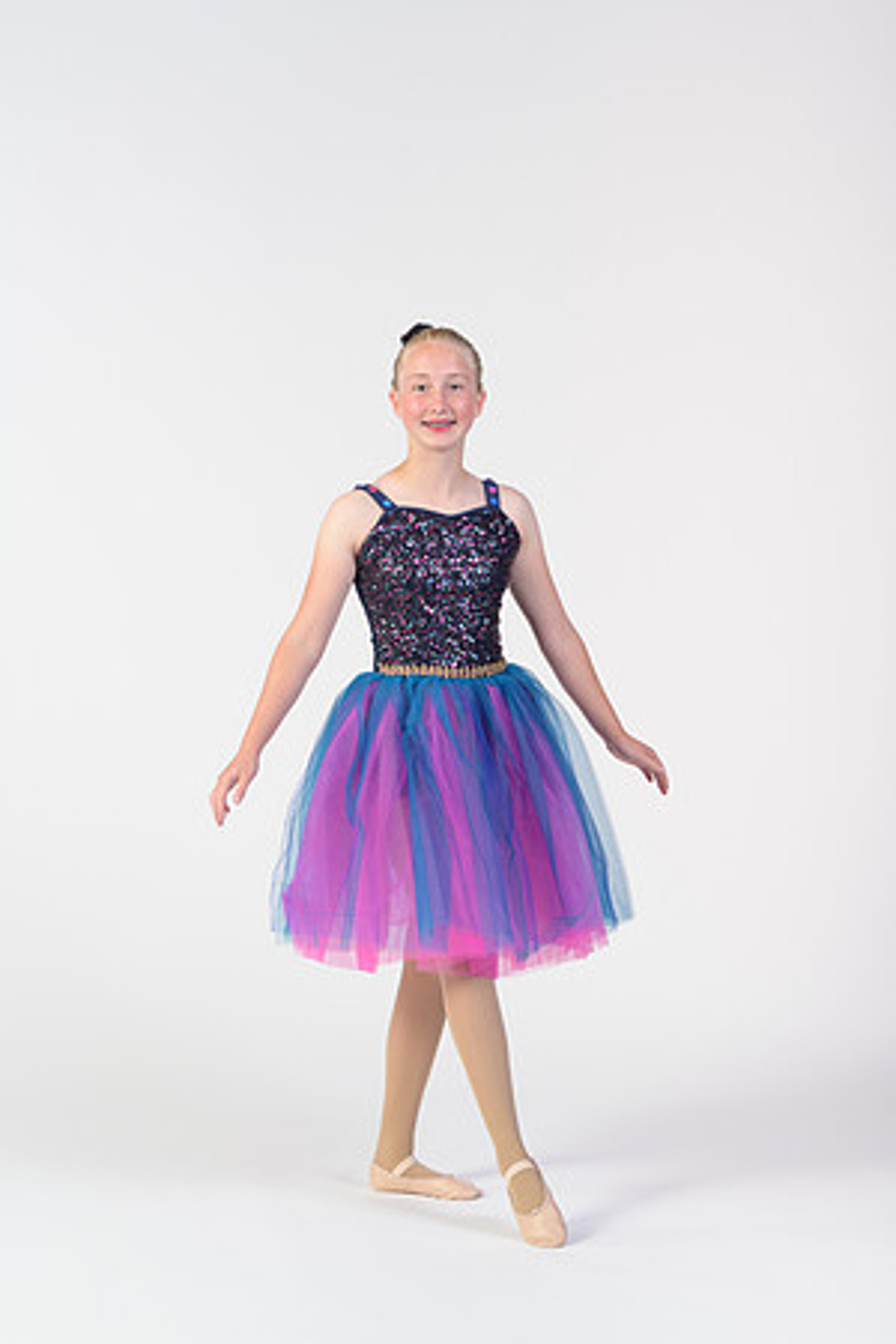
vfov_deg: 23.6
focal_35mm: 86
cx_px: 448
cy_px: 672
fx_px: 3210
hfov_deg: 15.9
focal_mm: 86
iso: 400
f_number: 6.3
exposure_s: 1/160
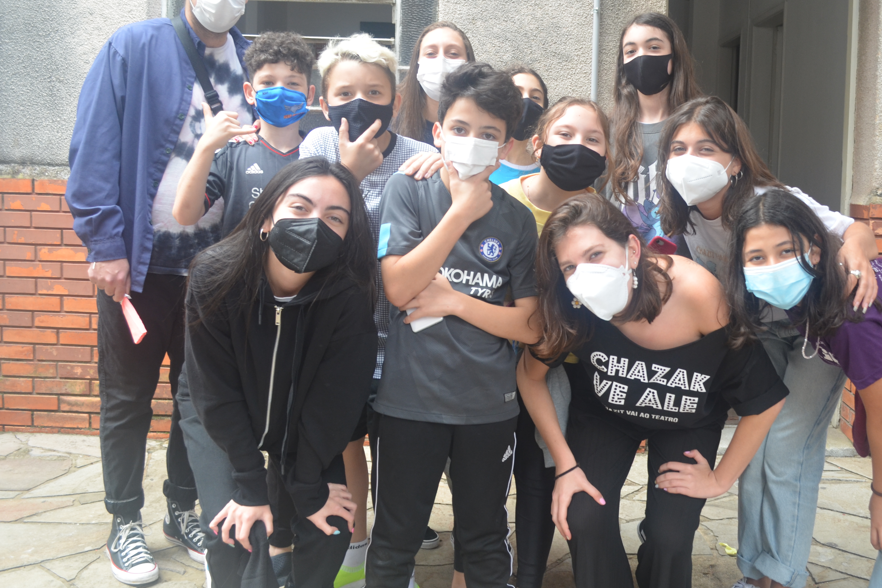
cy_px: 217
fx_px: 1029
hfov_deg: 46.1
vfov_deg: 31.7
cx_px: 534
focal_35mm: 42
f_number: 5.6
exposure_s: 1/125
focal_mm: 22
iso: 400
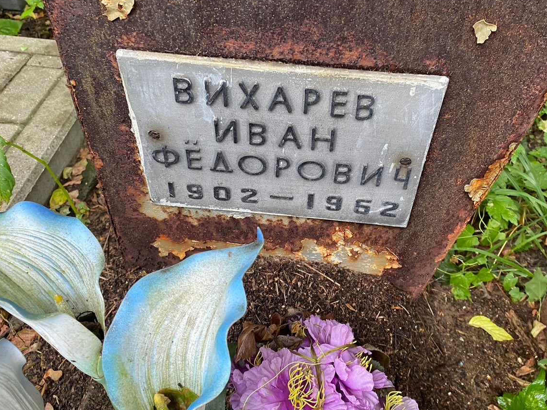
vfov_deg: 42.7
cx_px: 319
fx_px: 521
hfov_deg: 55.1
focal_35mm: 33
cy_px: 161
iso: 125
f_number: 1.8
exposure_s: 1/60
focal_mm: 4.25
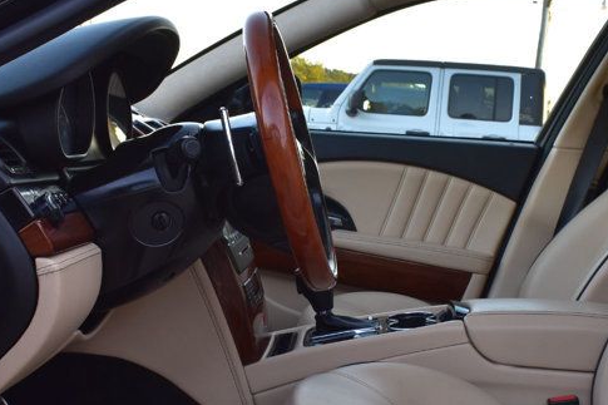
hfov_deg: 35.0
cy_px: 313
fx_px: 962
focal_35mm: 57
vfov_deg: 23.5
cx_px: 327
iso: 400
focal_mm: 18
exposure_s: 1/50
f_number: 8
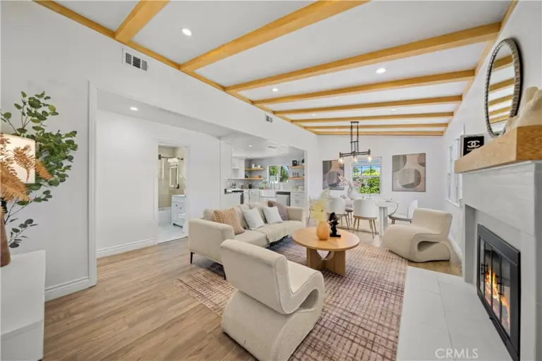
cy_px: 180
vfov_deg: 90.0
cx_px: 271
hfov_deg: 112.6
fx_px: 181
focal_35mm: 12
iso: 100
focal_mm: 12
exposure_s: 1/6
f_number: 4
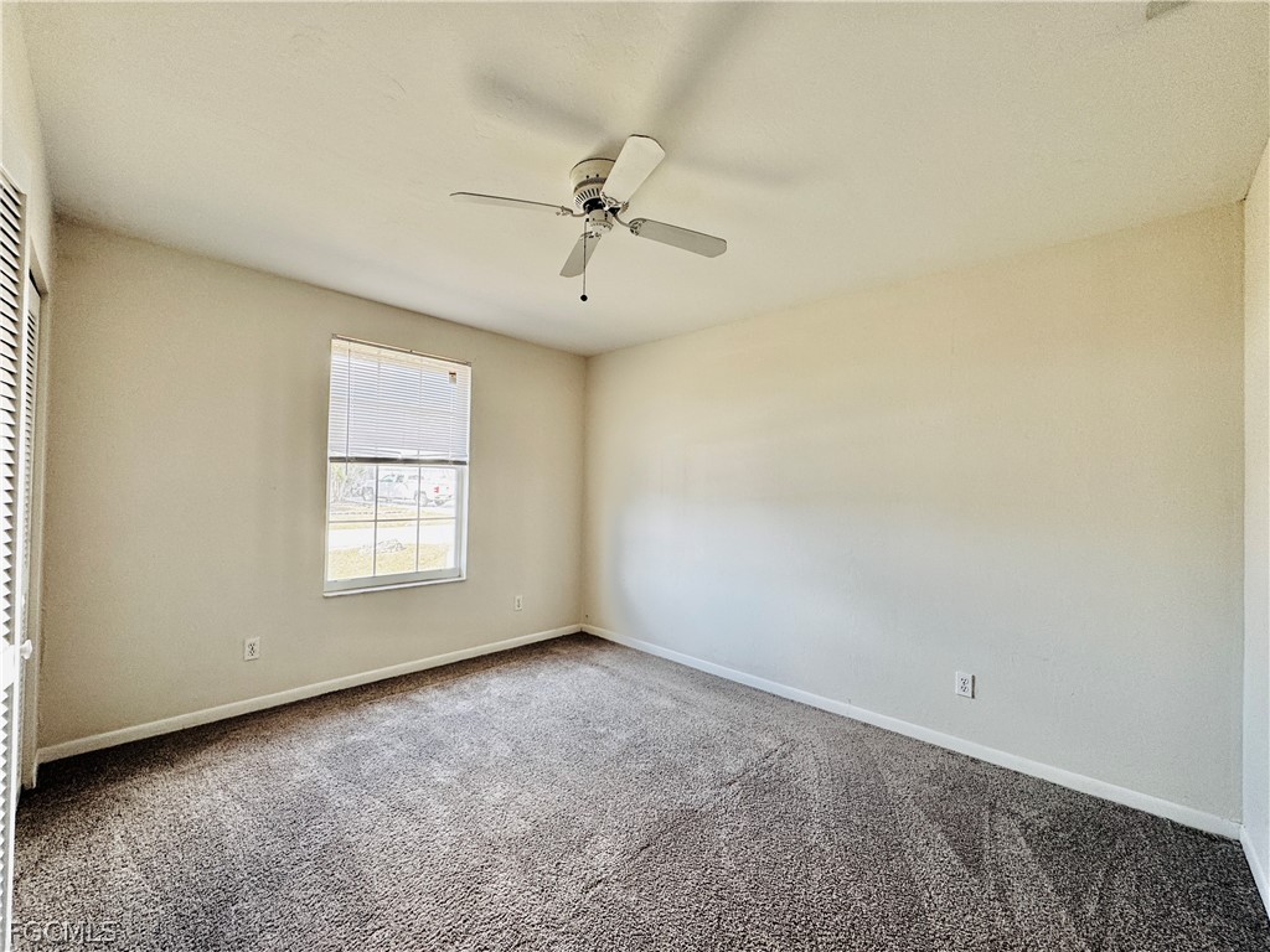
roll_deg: -1.3
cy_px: 476
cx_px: 635
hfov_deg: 102.1
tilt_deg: -0.6
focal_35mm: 14
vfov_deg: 85.7
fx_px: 514
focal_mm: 2.22
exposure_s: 1/99
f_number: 2.2
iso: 64
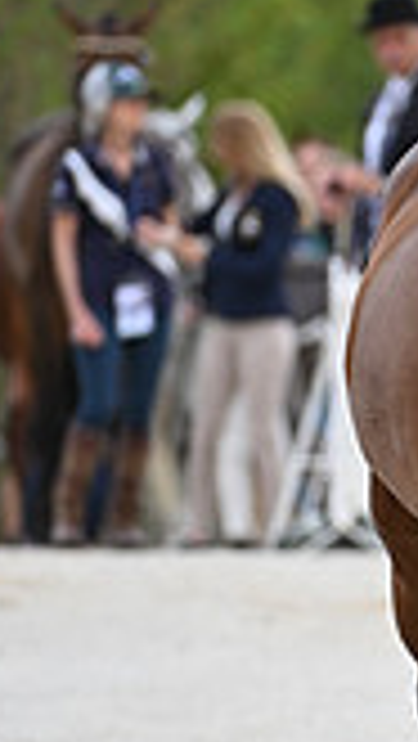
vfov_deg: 2.0
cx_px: 984
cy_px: 411
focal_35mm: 1105
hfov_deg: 1.1
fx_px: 21740
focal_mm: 300
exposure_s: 1/1600
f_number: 5.6
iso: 560
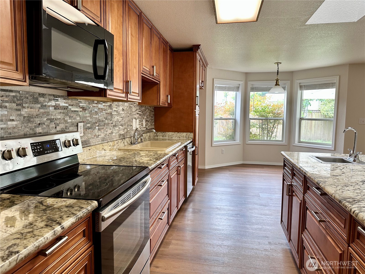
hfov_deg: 71.6
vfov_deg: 56.8
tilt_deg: -4.6
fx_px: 253
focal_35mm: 24
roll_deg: -1.0
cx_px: 182
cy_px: 137
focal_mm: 6.86
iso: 125
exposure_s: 1/120
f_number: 1.78
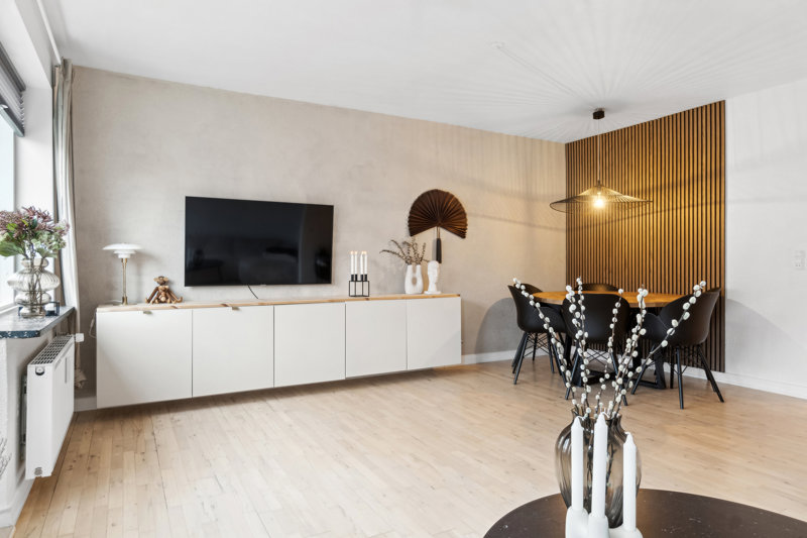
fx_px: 471
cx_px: 404
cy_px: 269
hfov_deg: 81.2
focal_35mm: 21
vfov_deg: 59.5
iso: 200
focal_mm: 14
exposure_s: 1/2
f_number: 8
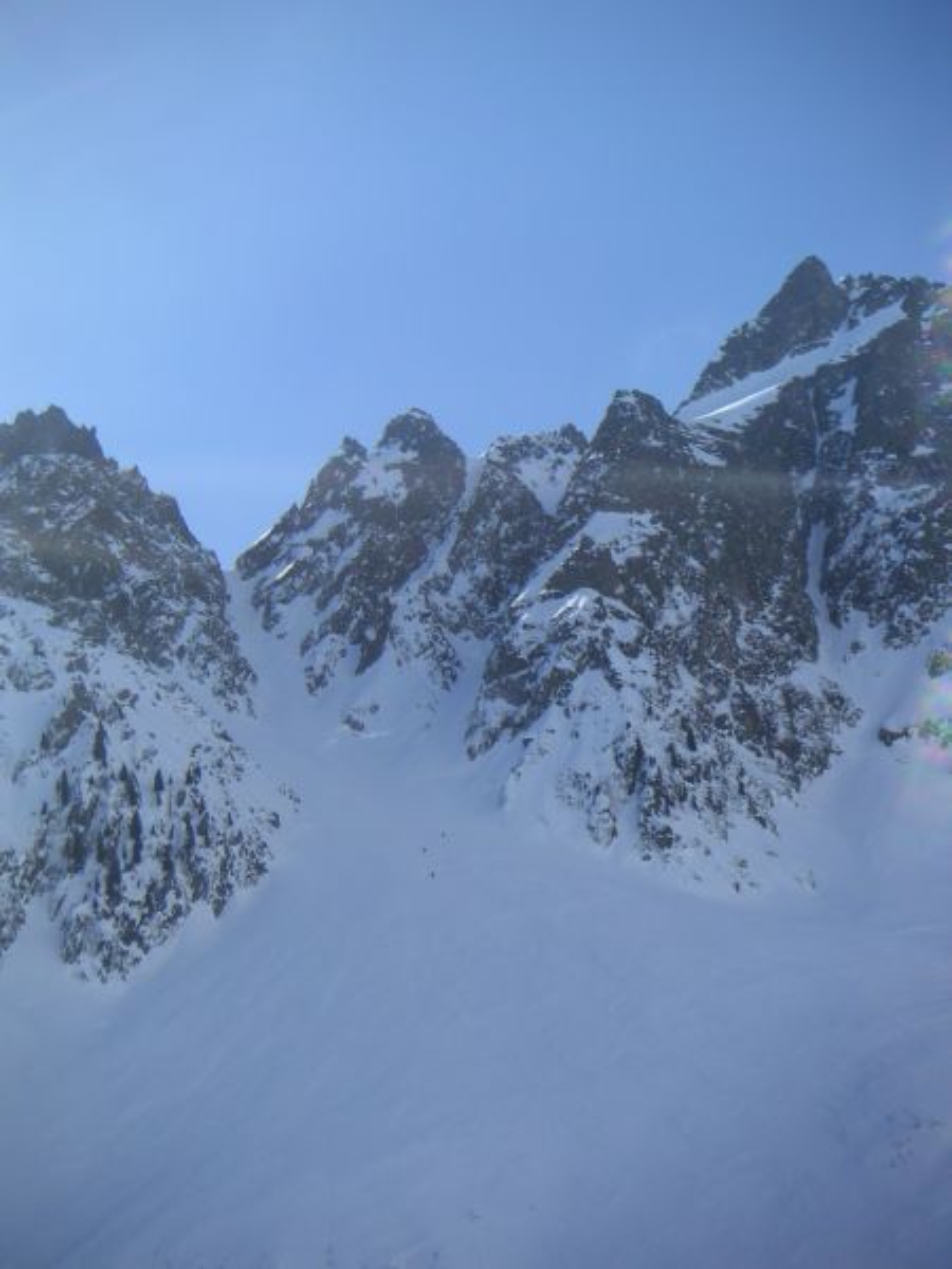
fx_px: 2420
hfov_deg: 22.3
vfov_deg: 29.4
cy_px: 634
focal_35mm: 66
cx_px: 476
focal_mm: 10.3
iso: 50
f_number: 3.1
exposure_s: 1/750
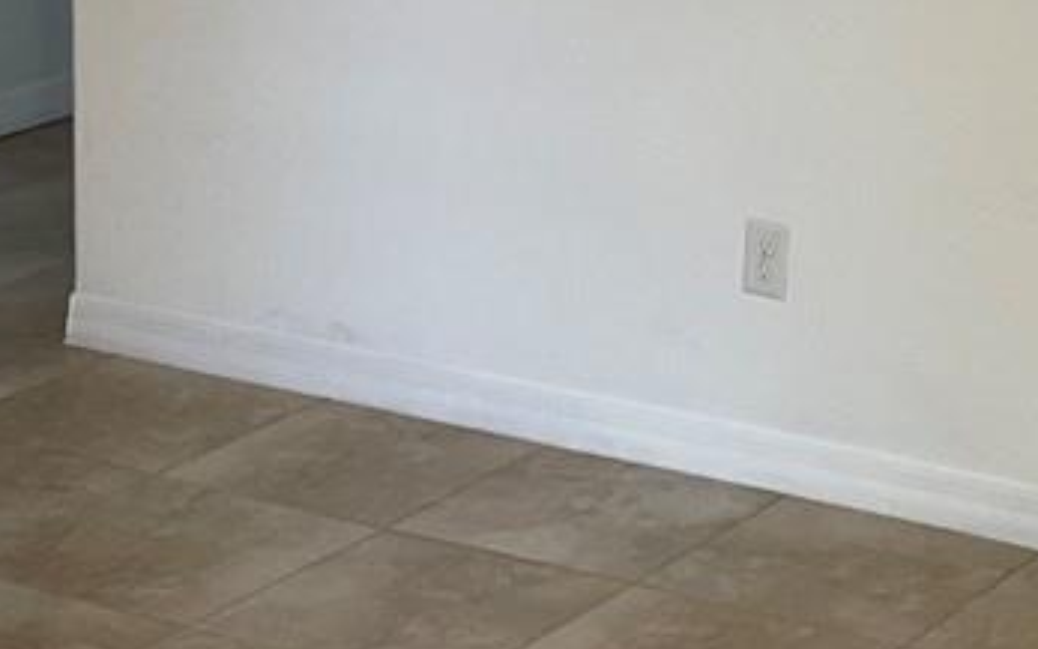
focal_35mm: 127
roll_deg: -0.6
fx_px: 3593
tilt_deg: -9.4
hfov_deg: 16.1
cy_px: -176
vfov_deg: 10.1
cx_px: 1020
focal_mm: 4.2
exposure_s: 1/60
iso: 64
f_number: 1.6
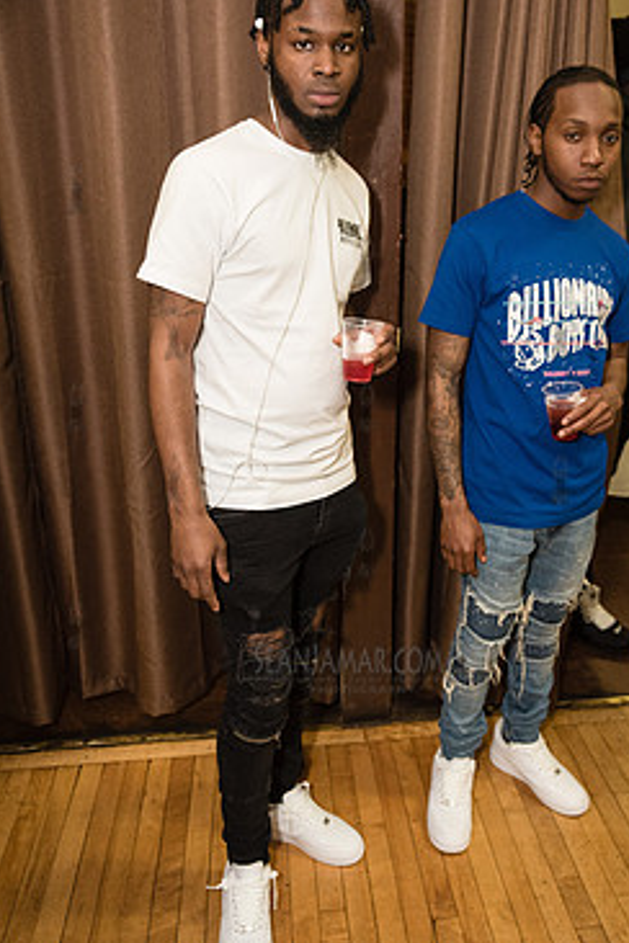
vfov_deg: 58.5
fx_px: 839
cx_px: 366
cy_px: 407
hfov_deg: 41.0
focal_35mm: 32
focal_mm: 26
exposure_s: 1/250
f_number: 3.5
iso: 2000
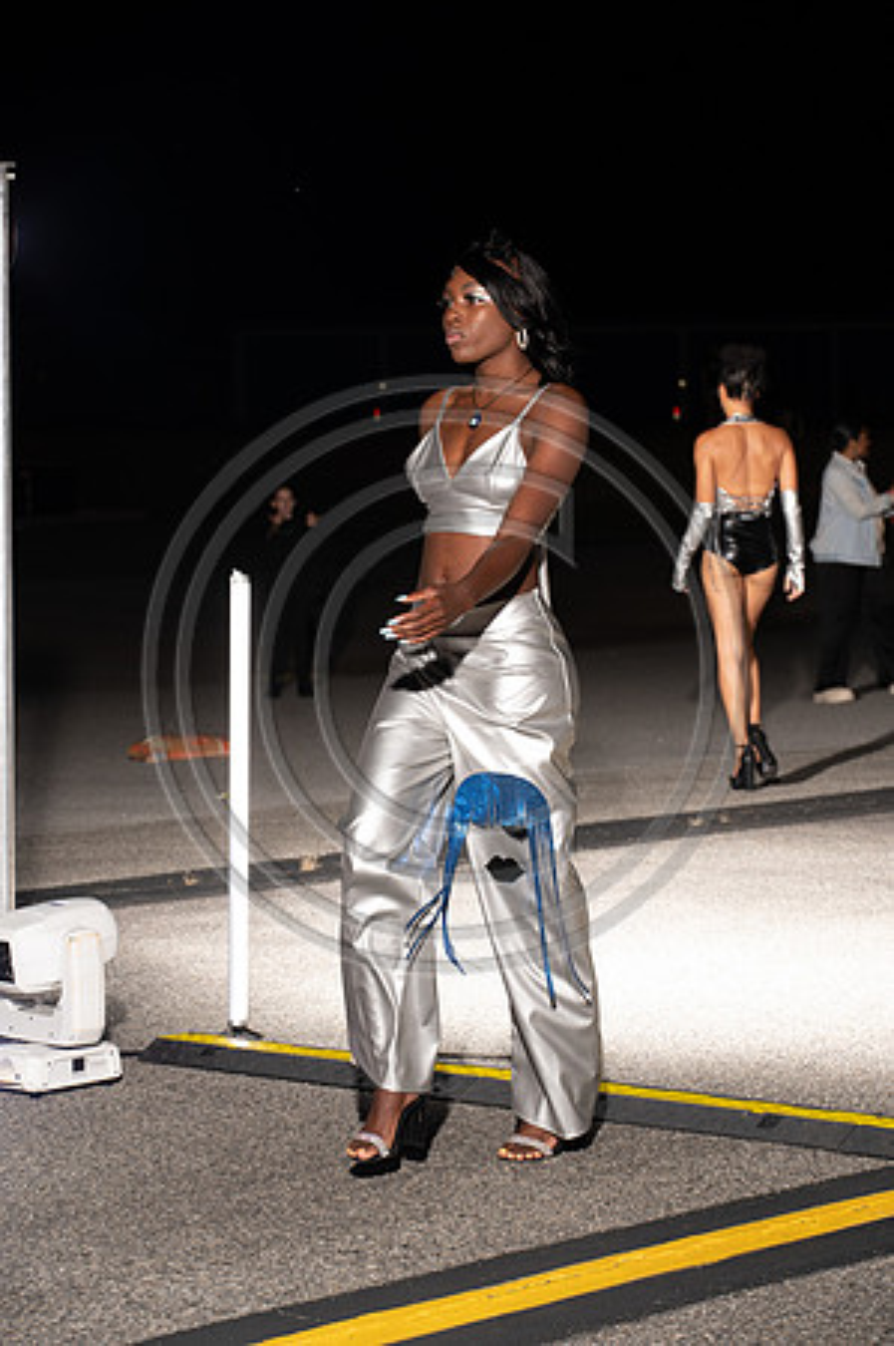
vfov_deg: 20.0
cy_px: 673
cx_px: 447
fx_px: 3808
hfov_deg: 13.4
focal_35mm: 102
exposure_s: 1/200
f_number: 6.3
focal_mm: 102
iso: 1000
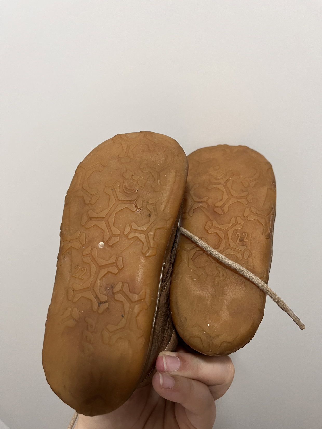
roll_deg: +8.6
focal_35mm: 26
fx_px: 322
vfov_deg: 67.3
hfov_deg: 53.1
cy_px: 214
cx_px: 161
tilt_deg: -36.8
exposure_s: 1/50
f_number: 1.6
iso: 160
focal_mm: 5.1
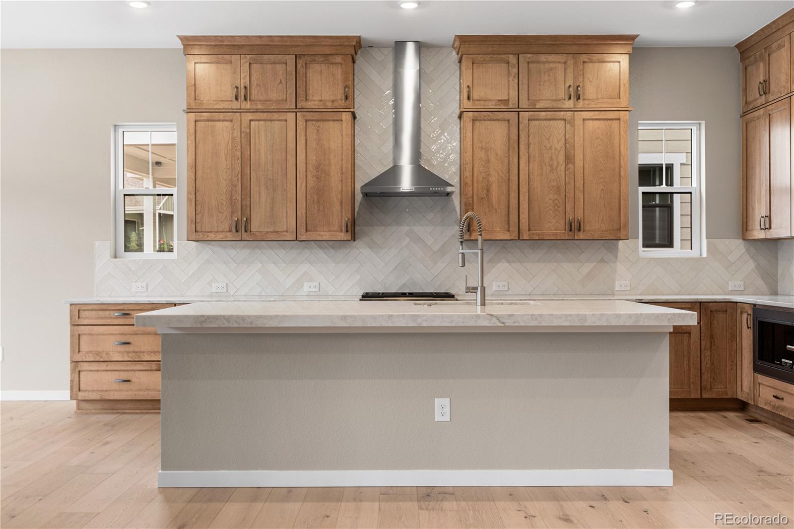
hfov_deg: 54.4
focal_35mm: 35
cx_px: 397
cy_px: 264
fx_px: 772
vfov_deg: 37.8
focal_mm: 35
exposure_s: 1/5
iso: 100
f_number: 4
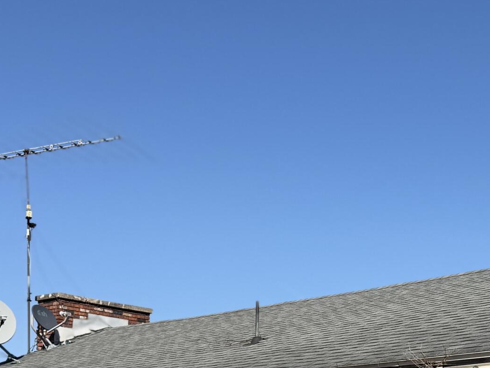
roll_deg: +0.6
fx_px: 977
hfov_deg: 27.7
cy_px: 456
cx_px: 380
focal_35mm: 69
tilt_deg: +0.7
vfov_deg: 19.9
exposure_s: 1/4167
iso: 80
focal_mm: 6.76
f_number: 1.78
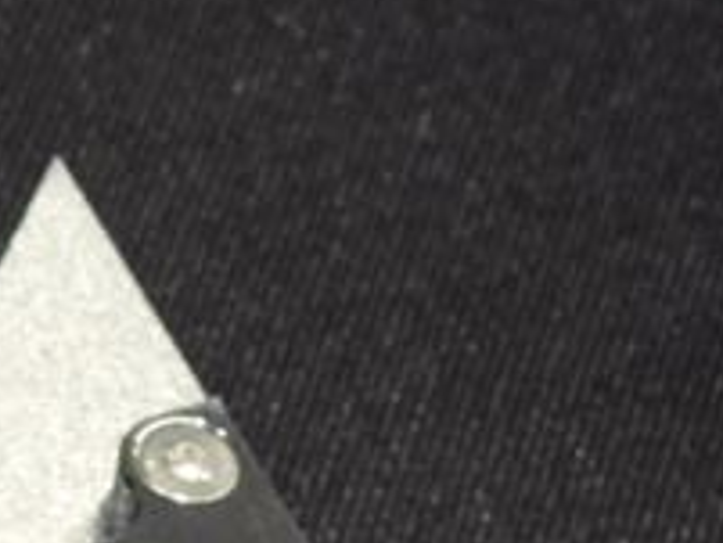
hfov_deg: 6.5
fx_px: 6374
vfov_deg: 4.8
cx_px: 58
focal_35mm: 305
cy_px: 1122
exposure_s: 1/30
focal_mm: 10.7
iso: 200
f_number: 3.5
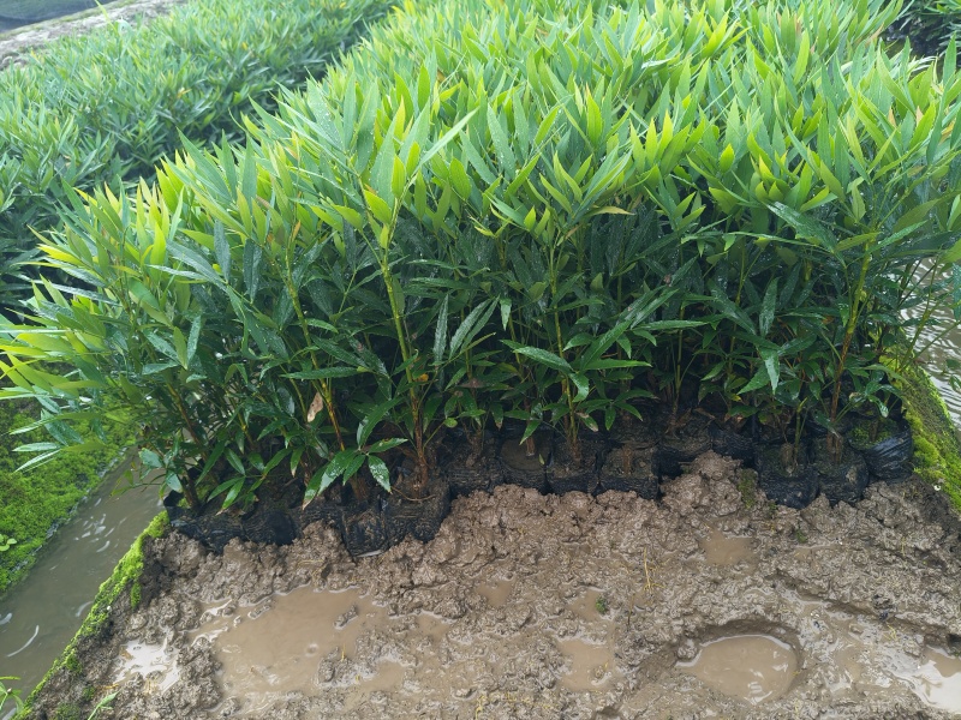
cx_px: 480
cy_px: 360
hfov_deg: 67.3
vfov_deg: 53.1
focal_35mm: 26
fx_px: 722
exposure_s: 1/100
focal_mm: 4.84
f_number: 1.8
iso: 320
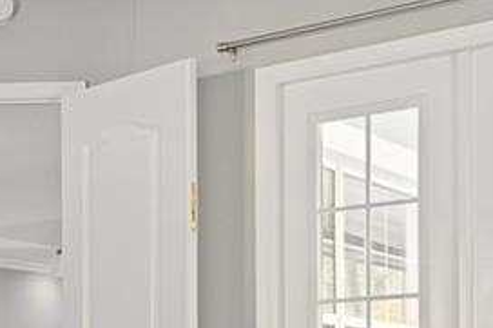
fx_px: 1286
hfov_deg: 18.2
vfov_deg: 13.9
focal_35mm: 94
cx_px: -334
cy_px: 440
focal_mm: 16
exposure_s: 1/100
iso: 400
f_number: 8
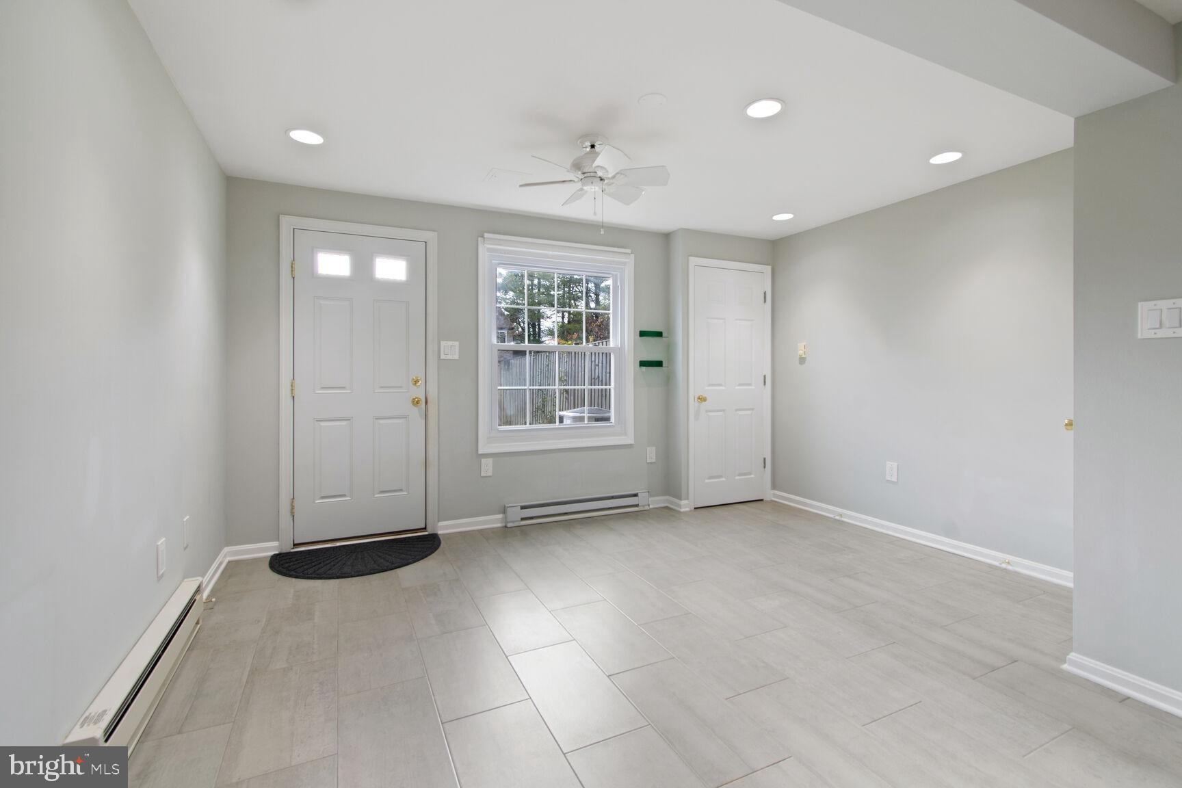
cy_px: 394
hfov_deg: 100.4
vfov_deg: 77.3
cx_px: 591
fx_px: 492
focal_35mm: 15
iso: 200
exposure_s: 1/10
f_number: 9
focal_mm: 10
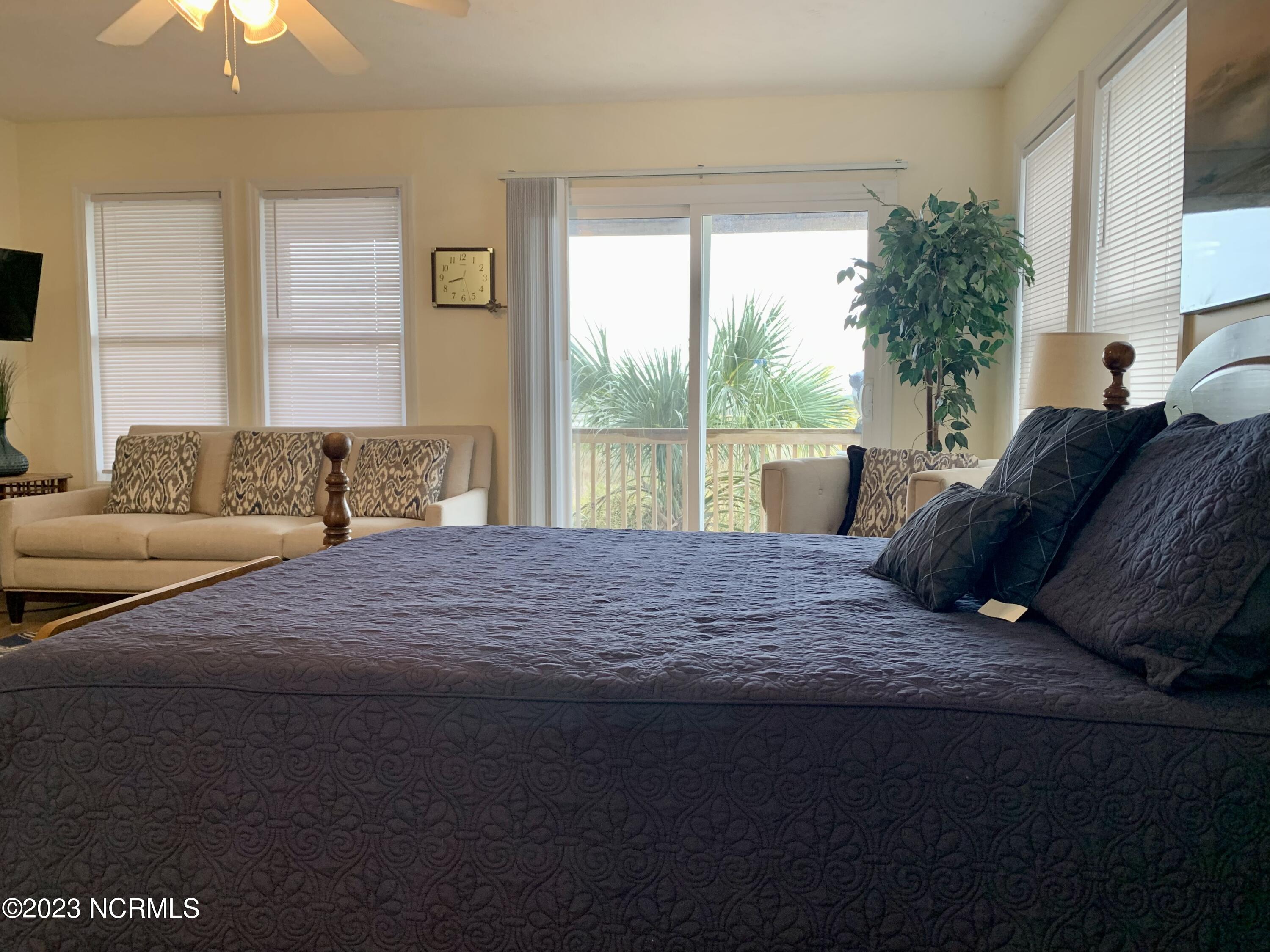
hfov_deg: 67.3
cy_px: 476
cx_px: 635
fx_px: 954
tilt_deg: -5.0
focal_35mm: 26
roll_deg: +0.3
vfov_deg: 53.1
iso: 100
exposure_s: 1/60
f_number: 1.8
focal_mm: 4.25
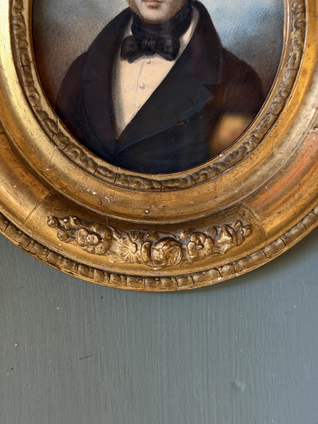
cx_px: 159
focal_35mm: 48
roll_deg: +0.7
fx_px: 588
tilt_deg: +1.6
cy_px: 212
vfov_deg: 39.7
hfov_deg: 30.3
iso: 200
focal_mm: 6.76
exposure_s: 1/33
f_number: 1.78
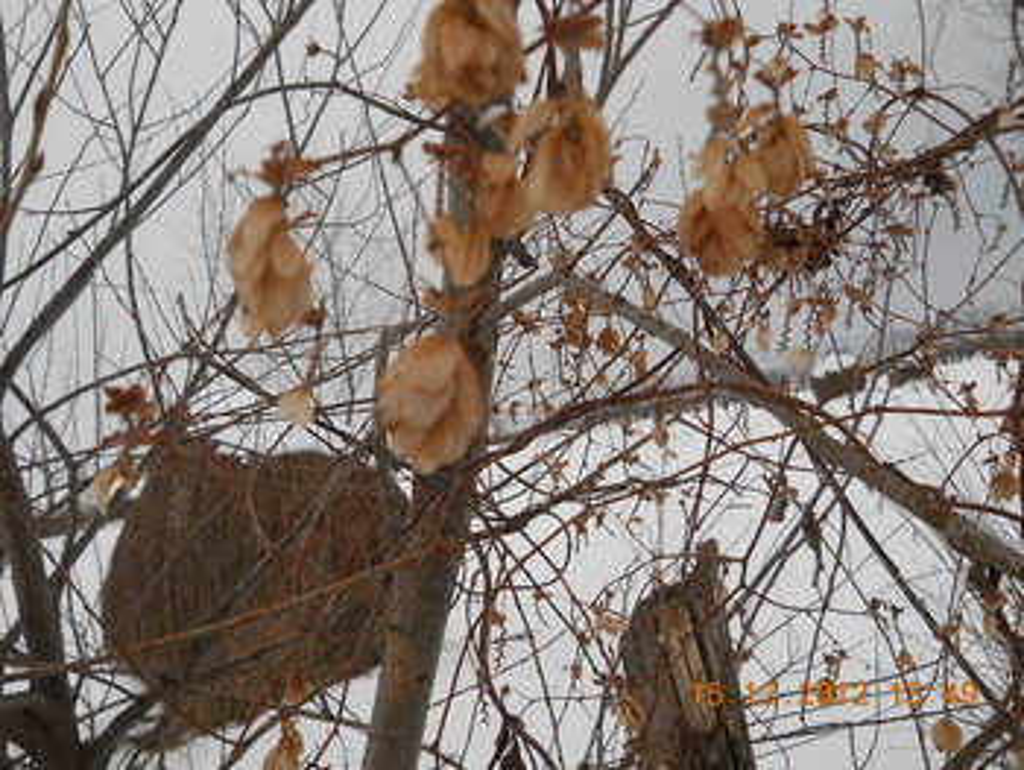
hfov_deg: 45.7
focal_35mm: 41
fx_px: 1214
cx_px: 512
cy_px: 385
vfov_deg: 35.2
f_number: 3.1
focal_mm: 6.72
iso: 80
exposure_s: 1/125
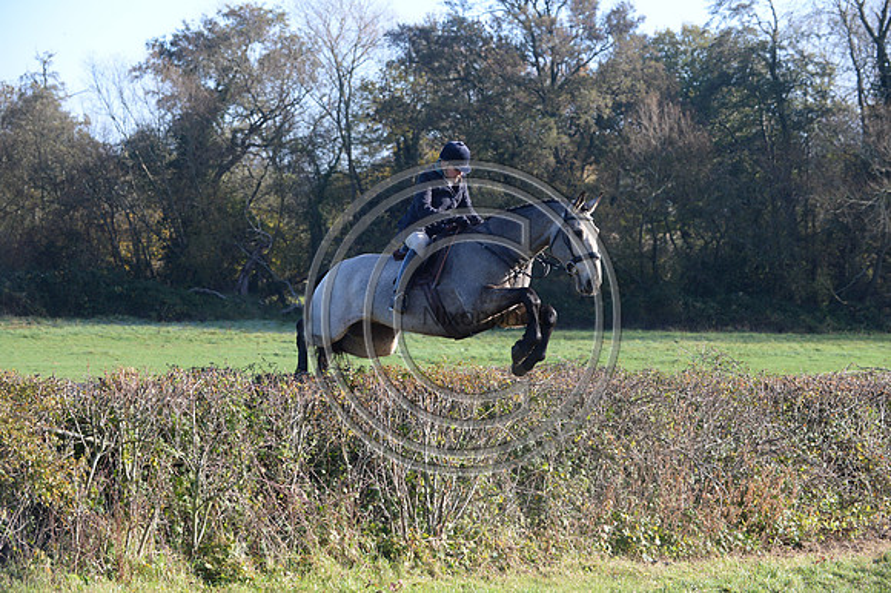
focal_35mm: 102
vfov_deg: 13.4
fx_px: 2523
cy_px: 296
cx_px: 446
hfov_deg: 20.0
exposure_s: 1/1250
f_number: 5
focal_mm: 102
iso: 1000
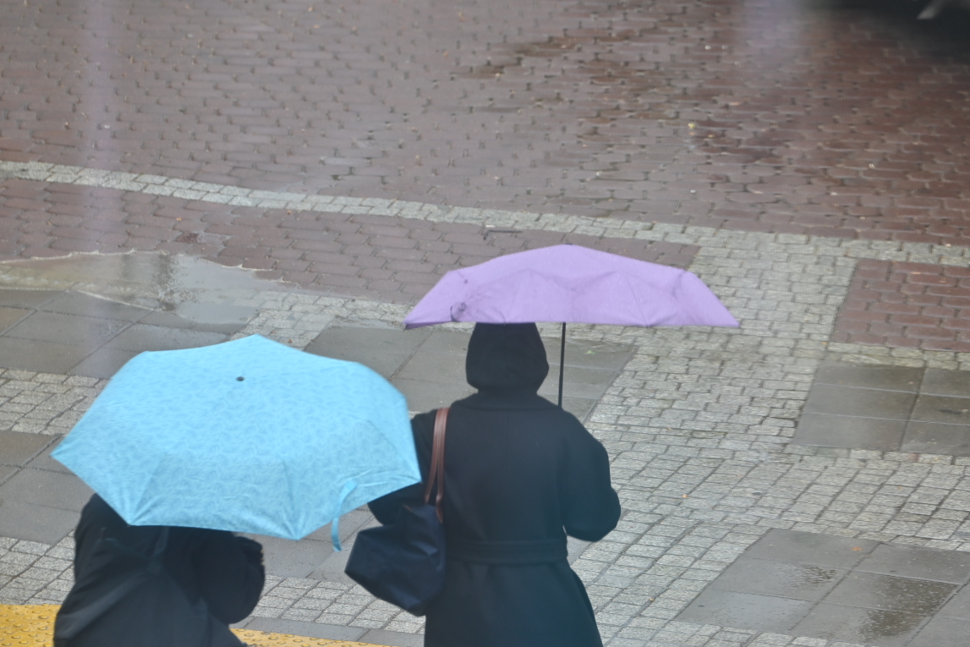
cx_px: 518
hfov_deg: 8.8
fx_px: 6278
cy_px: 419
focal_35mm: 233
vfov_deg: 5.9
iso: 100
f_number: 4.5
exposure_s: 1/100
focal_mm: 165
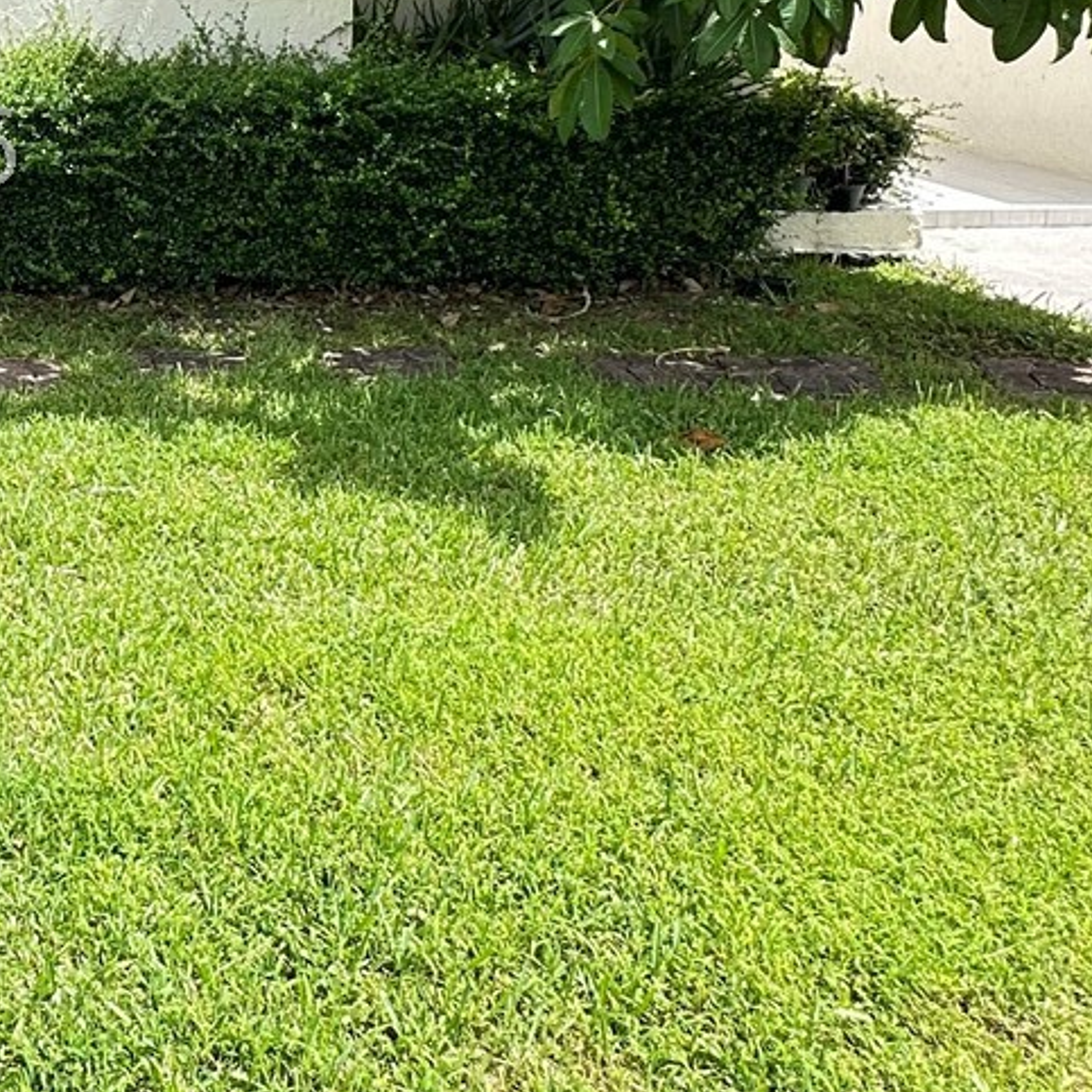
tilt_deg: -6.6
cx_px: -113
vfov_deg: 38.6
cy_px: 149
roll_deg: -0.9
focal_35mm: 41
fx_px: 1463
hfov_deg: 35.1
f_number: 2.2
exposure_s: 1/335
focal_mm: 2.22
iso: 40
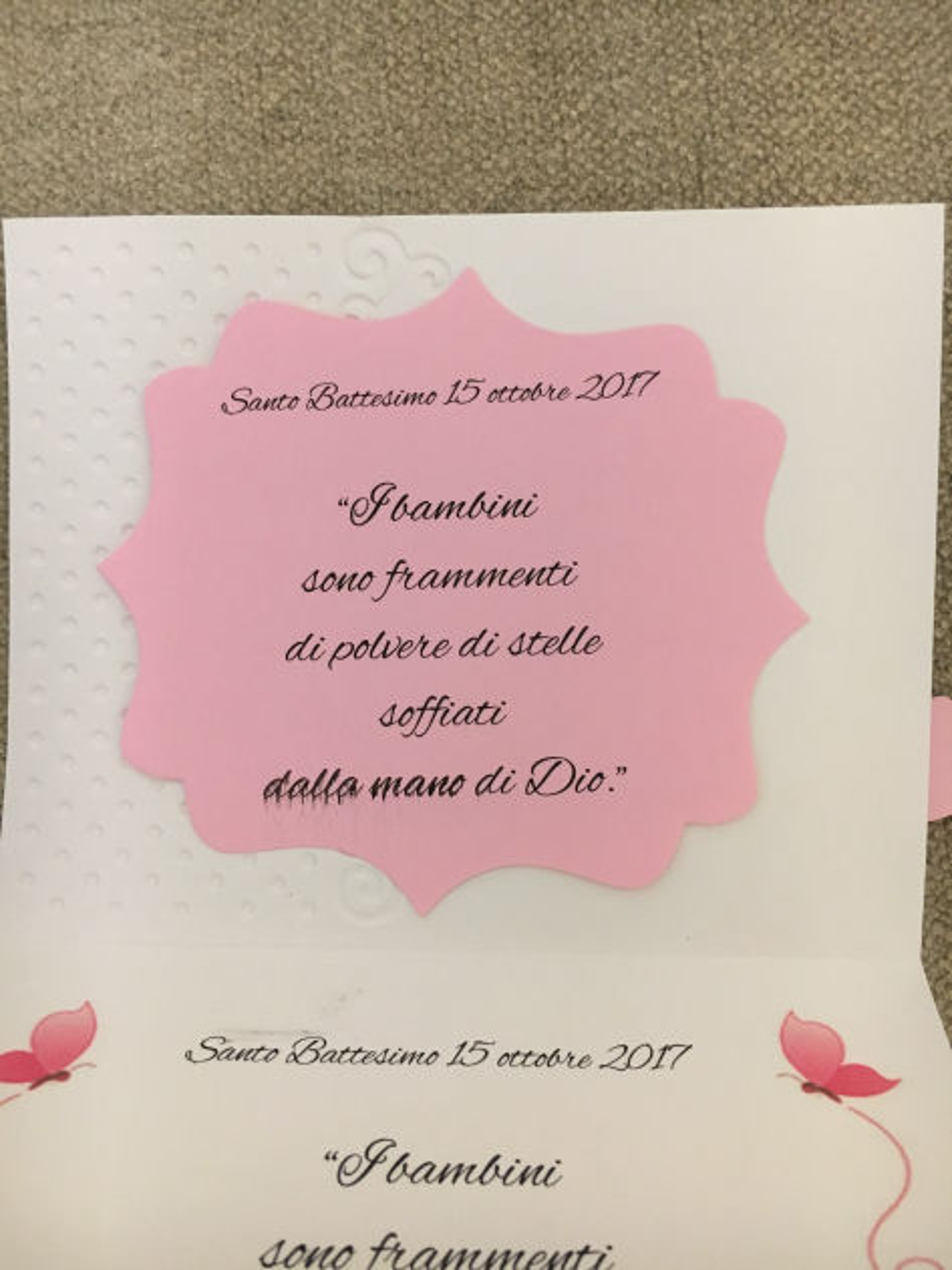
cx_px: 476
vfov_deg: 61.7
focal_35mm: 29
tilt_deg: -87.8
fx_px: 1064
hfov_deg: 48.2
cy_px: 635
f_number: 2.2
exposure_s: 1/33
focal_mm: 4.15
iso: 160
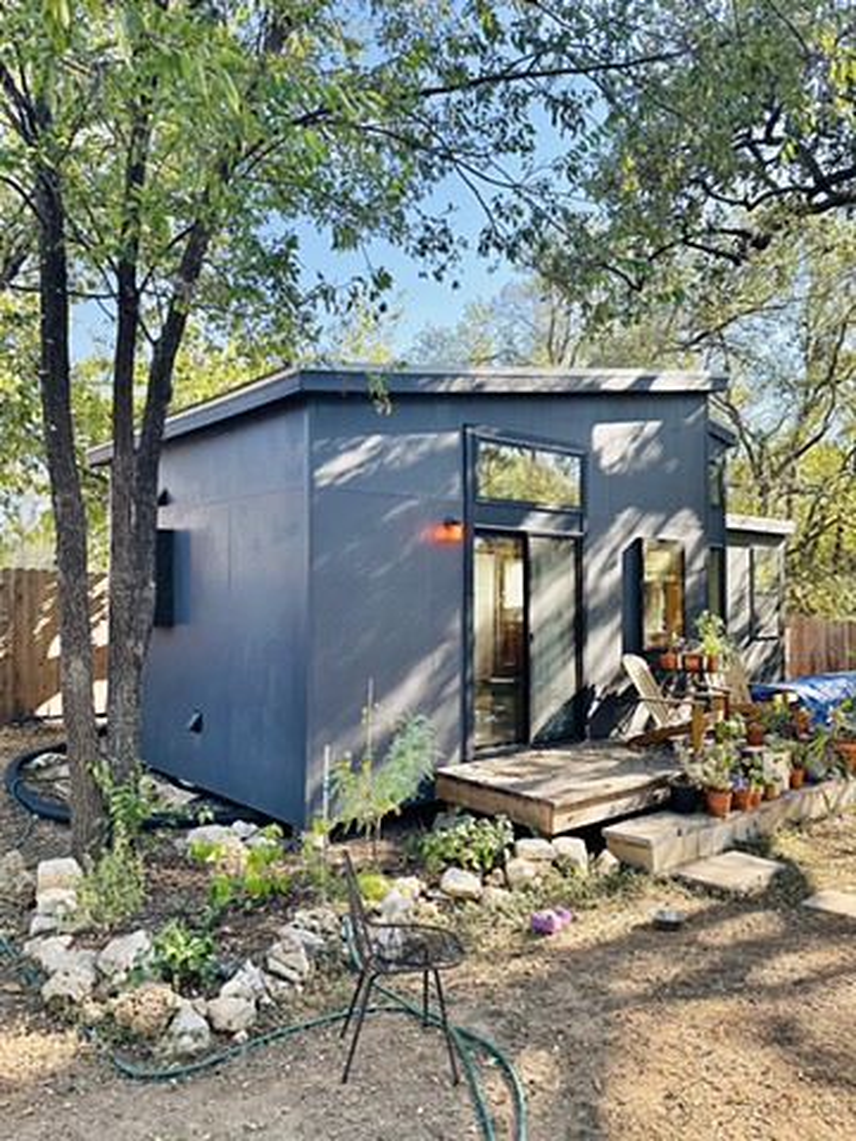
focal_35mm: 24
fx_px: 791
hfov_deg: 56.8
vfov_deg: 71.6
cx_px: 428
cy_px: 570
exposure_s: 1/577
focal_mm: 6.9
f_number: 1.8
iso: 80
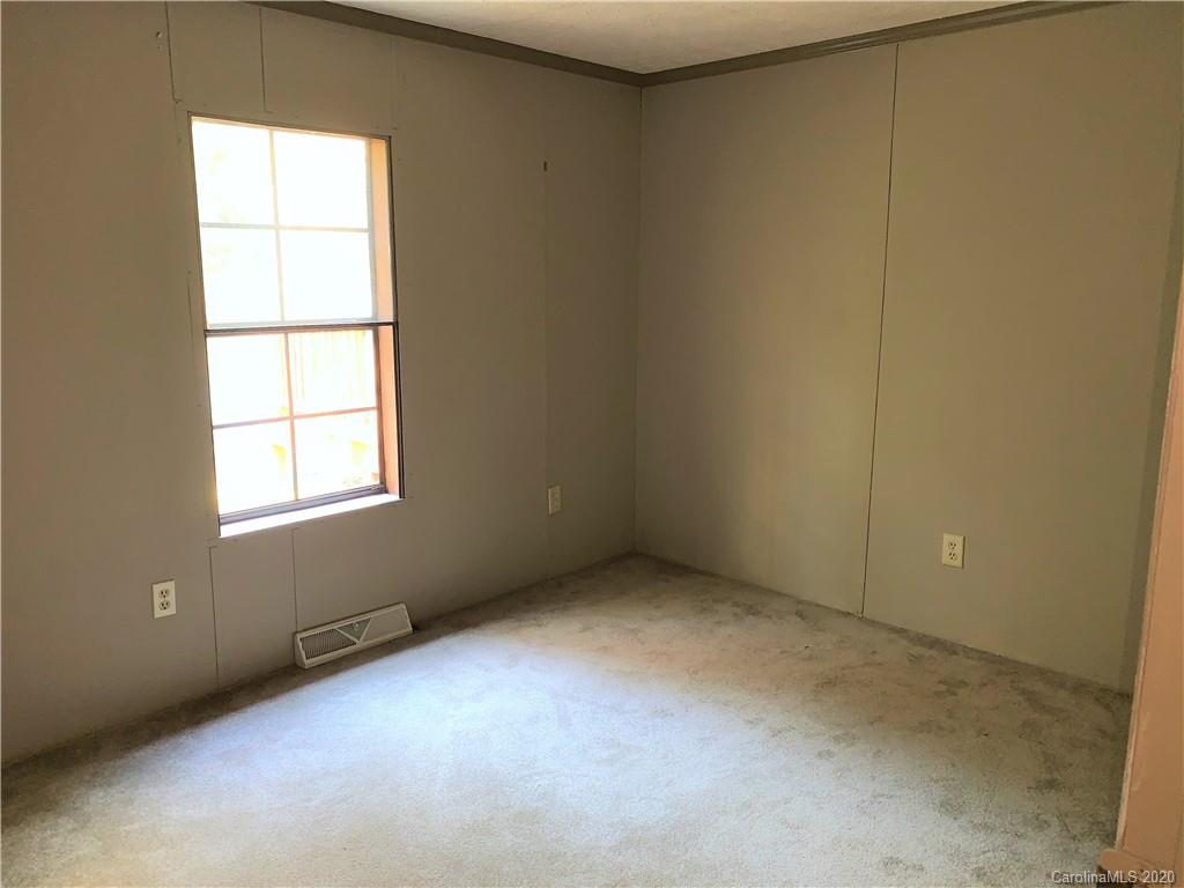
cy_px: 444
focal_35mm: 26
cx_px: 592
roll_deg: +0.0
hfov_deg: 67.3
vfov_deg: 53.1
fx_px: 889
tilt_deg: -11.0
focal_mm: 4.25
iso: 50
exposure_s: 1/7
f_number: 1.8
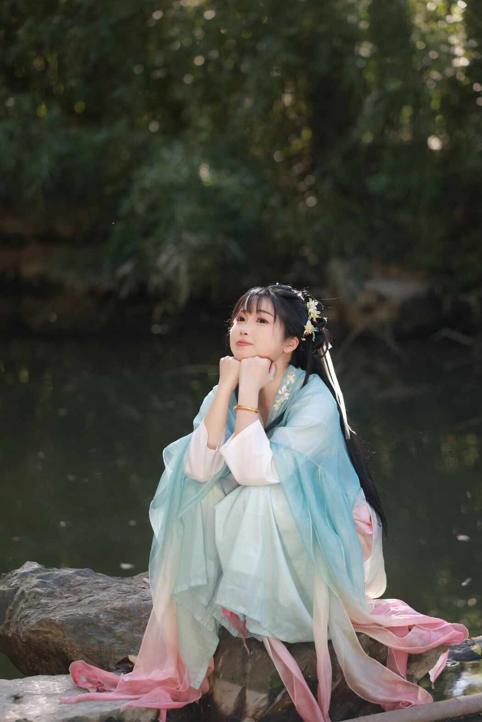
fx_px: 2470
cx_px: 241
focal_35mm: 123
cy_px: 361
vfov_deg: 16.7
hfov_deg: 11.1
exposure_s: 1/320
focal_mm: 124
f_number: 2.8
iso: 500
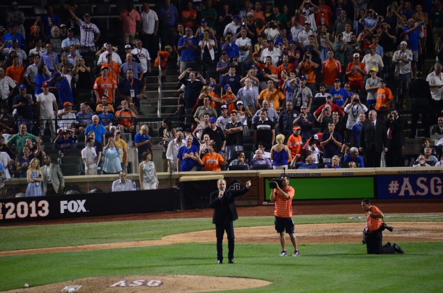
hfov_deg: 4.6
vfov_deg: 3.0
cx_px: 222
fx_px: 5525
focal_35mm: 450
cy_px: 146
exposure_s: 1/320
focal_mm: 300
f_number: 5.6
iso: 1600
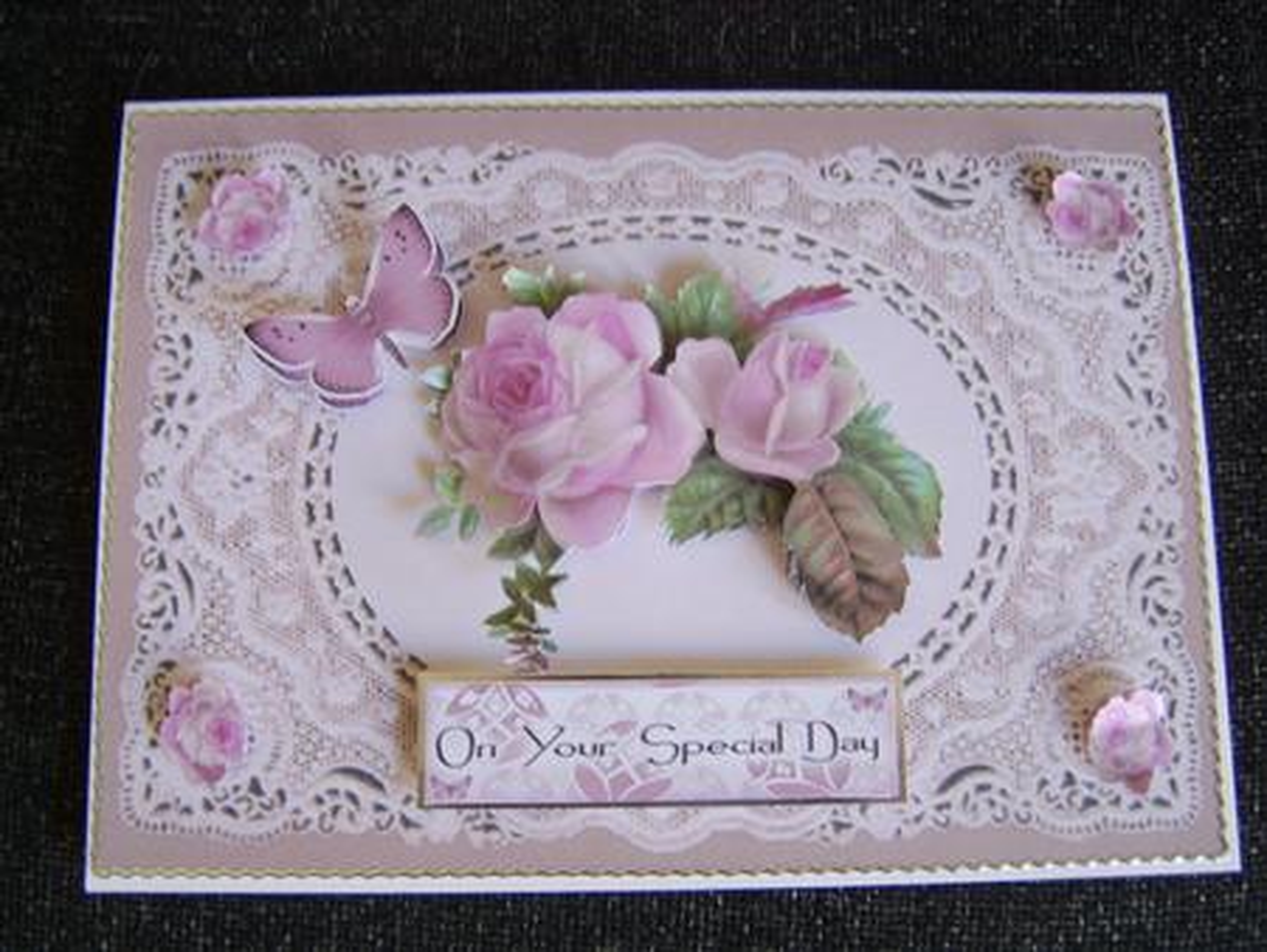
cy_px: 476
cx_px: 634
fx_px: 1135
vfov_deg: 45.5
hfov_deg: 58.3
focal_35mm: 31
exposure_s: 1/12
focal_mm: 8.13
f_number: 2.7
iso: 71
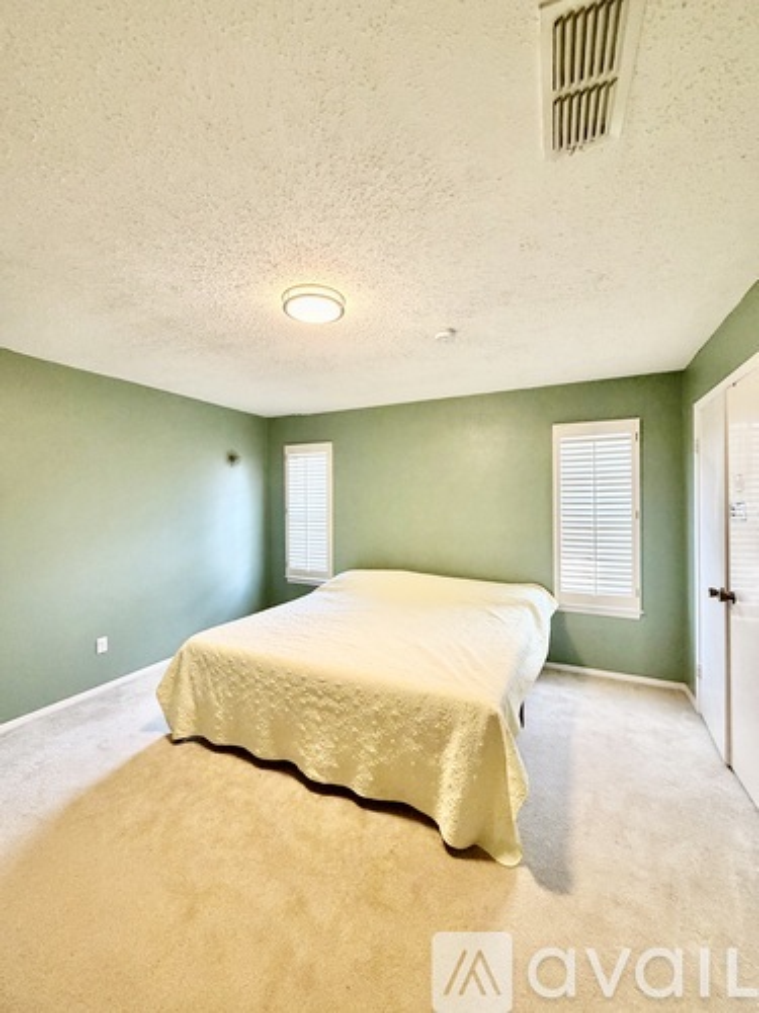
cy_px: 506
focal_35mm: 14
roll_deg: +0.5
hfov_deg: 85.7
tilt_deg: +0.7
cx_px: 380
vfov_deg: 102.1
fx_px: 409
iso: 320
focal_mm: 2.22
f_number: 2.2
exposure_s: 1/60
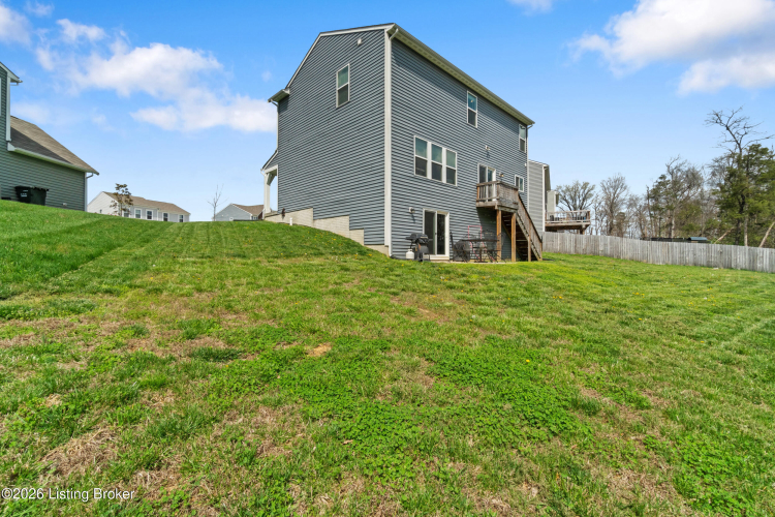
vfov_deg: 77.3
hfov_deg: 100.4
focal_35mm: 15
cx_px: 388
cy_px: 258
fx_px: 323
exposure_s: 1/400
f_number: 11
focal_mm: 10
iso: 400
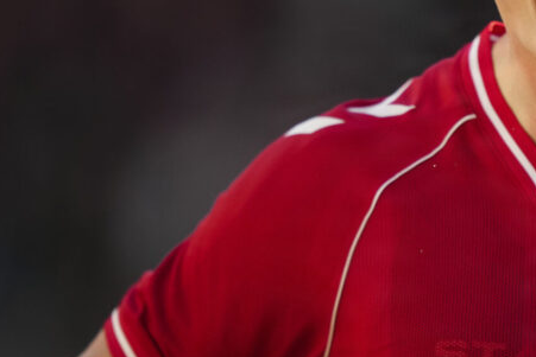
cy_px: 92
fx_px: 13538
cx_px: 511
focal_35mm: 909
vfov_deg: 1.5
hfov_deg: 2.3
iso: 800
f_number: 2.8
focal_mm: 400
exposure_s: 1/2000
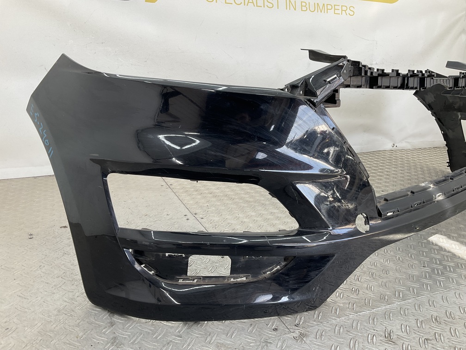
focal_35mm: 29
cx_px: 233
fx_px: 390
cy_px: 175
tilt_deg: -17.5
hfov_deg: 61.7
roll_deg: -4.5
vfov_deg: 48.2
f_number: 1.8
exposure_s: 1/120
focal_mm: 3
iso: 25
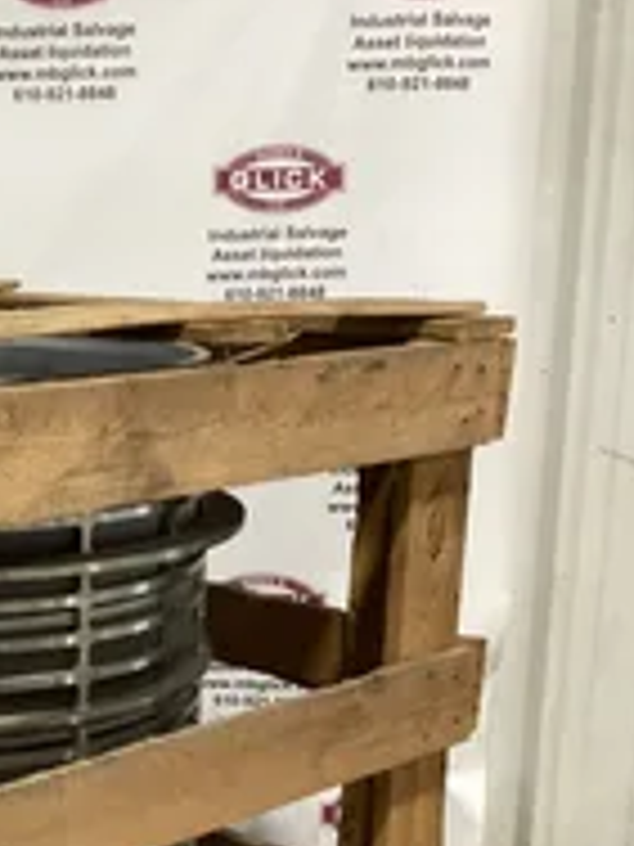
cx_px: -31
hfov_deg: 21.3
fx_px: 1612
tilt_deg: -16.0
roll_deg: +1.8
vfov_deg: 28.7
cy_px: 680
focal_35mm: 66
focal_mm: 3.3
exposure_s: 1/33
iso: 250
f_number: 2.4
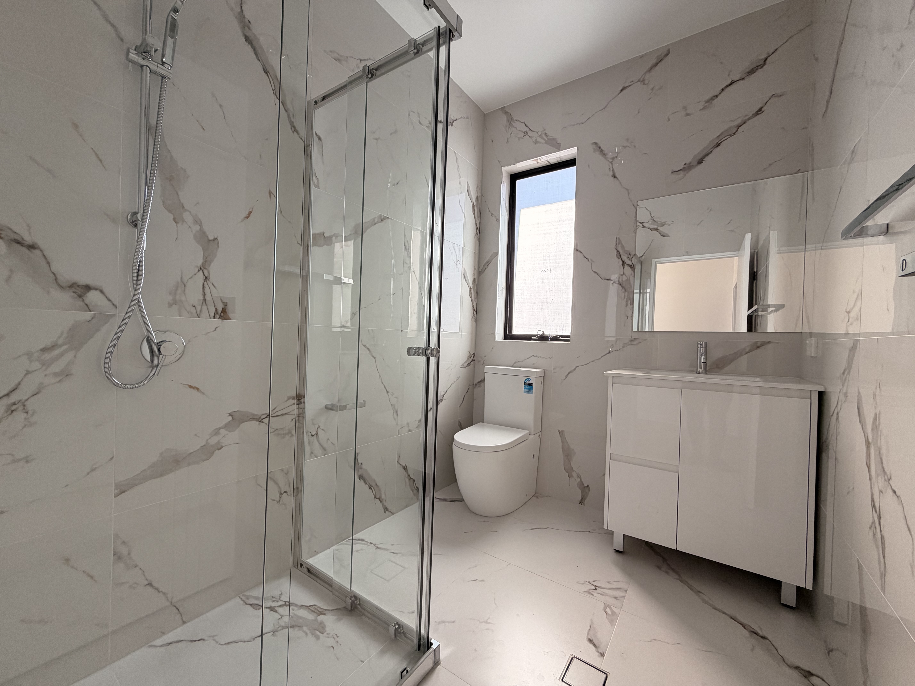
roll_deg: -1.5
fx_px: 370
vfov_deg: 85.7
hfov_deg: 102.1
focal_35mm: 14
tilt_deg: -0.4
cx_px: 458
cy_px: 343
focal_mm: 2.22
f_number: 2.2
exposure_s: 1/121
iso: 100
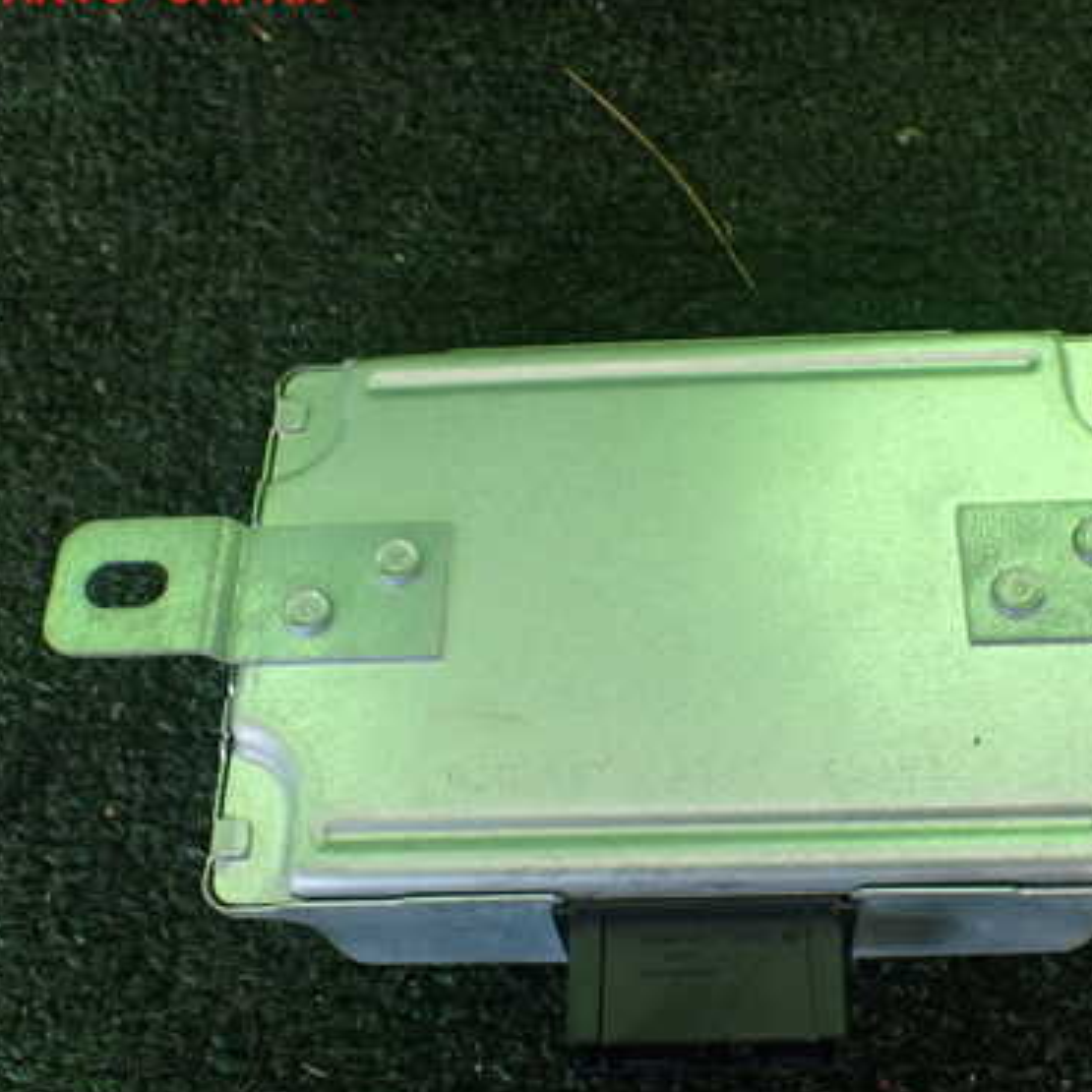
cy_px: 611
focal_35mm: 43
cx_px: 676
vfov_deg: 39.1
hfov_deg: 38.9
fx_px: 1535
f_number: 2.3
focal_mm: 5.4
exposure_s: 1/125
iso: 200
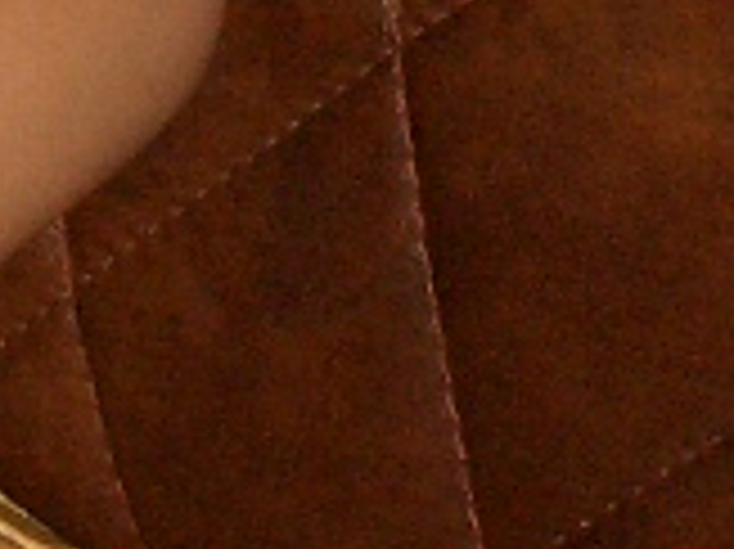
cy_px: -810
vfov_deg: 5.5
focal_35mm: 259
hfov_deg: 7.3
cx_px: -838
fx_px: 5488
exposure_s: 1/60
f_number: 2.8
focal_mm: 7.1
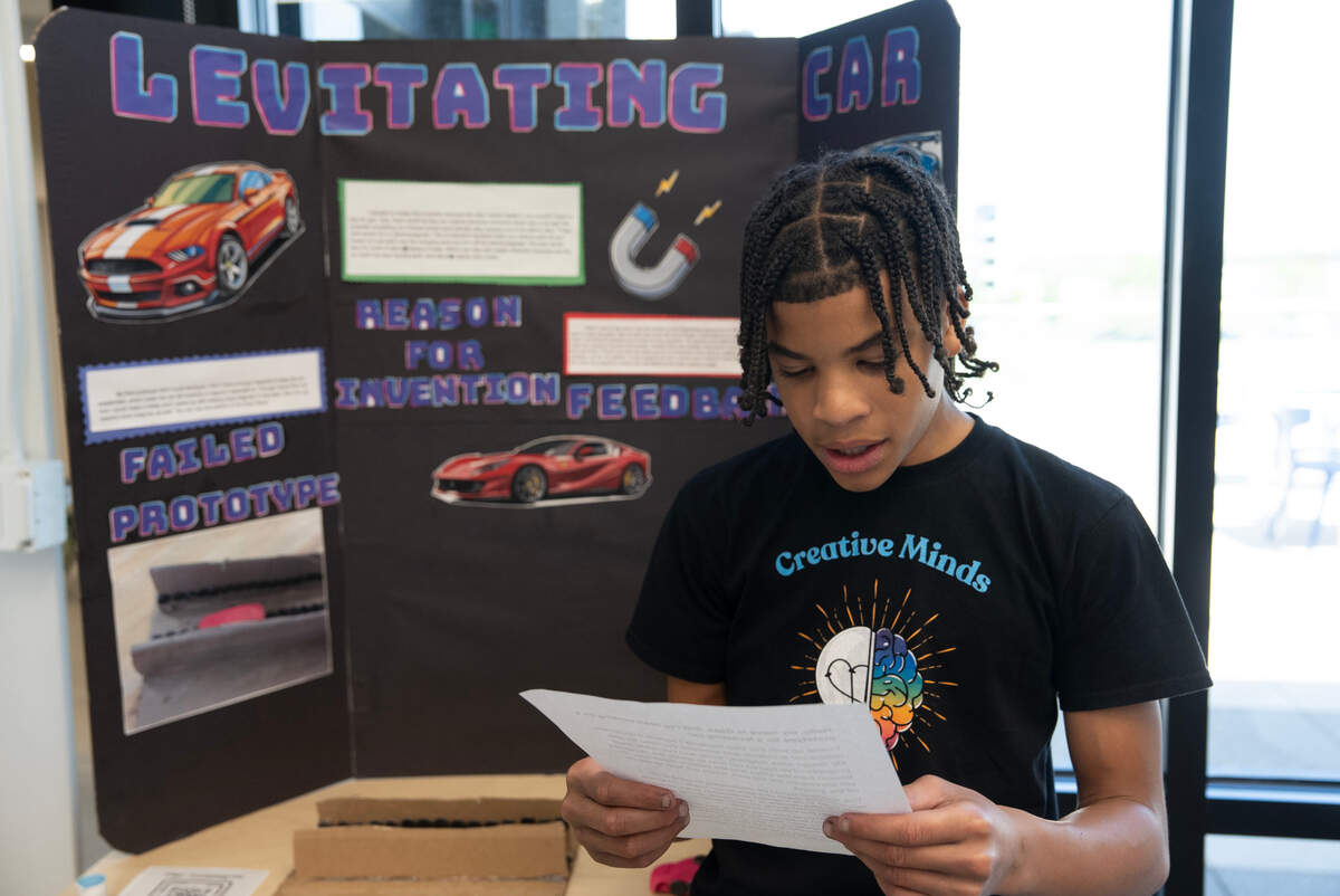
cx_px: 670
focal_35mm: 34
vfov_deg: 38.9
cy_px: 448
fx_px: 1266
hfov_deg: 55.8
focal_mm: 34
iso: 800
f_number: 3.5
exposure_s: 1/250
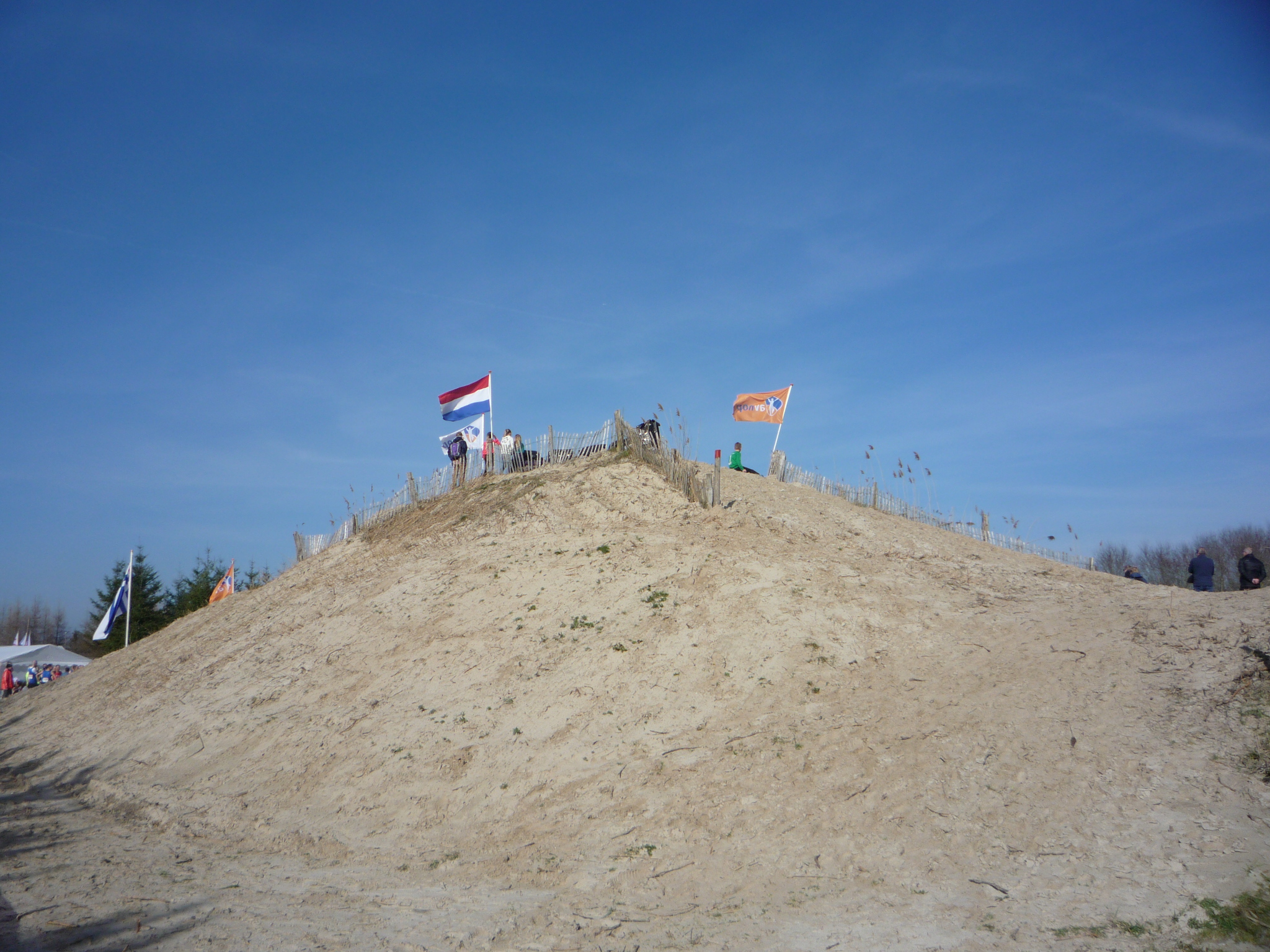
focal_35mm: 30
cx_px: 635
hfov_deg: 60.0
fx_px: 1101
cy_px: 476
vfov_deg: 46.8
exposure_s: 1/640
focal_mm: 5.2
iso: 100
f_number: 5.6
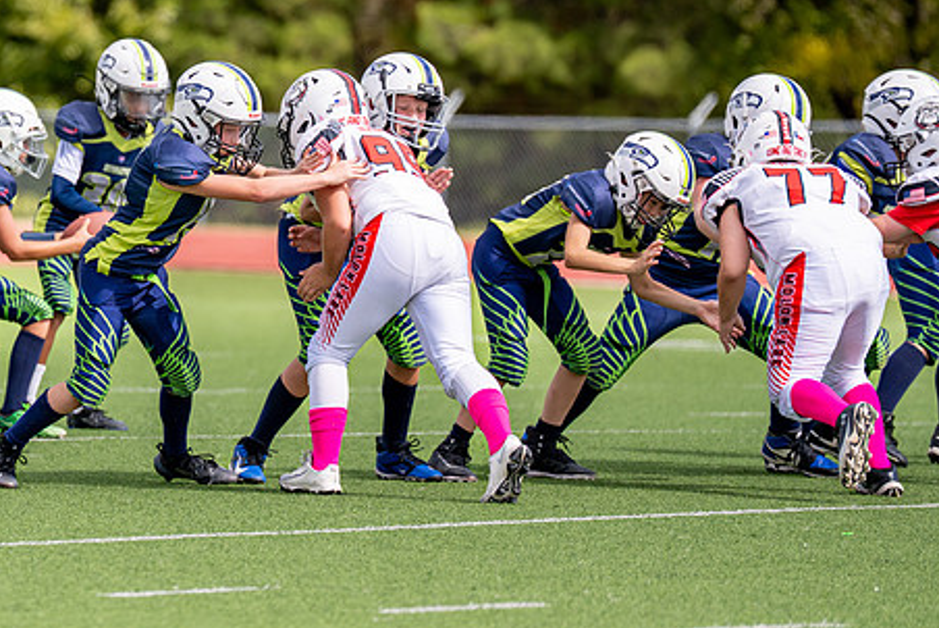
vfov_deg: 3.5
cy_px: 287
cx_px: 178
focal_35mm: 394
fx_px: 10283
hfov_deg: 5.2
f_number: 2.8
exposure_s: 1/4000
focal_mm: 200
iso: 250
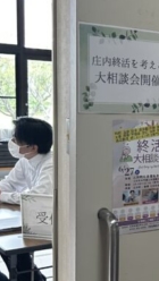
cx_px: 248
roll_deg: -4.6
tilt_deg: -8.2
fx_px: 546
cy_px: 169
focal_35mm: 73
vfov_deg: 28.9
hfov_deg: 15.2
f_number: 1.5
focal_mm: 5.7
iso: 125
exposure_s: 1/95
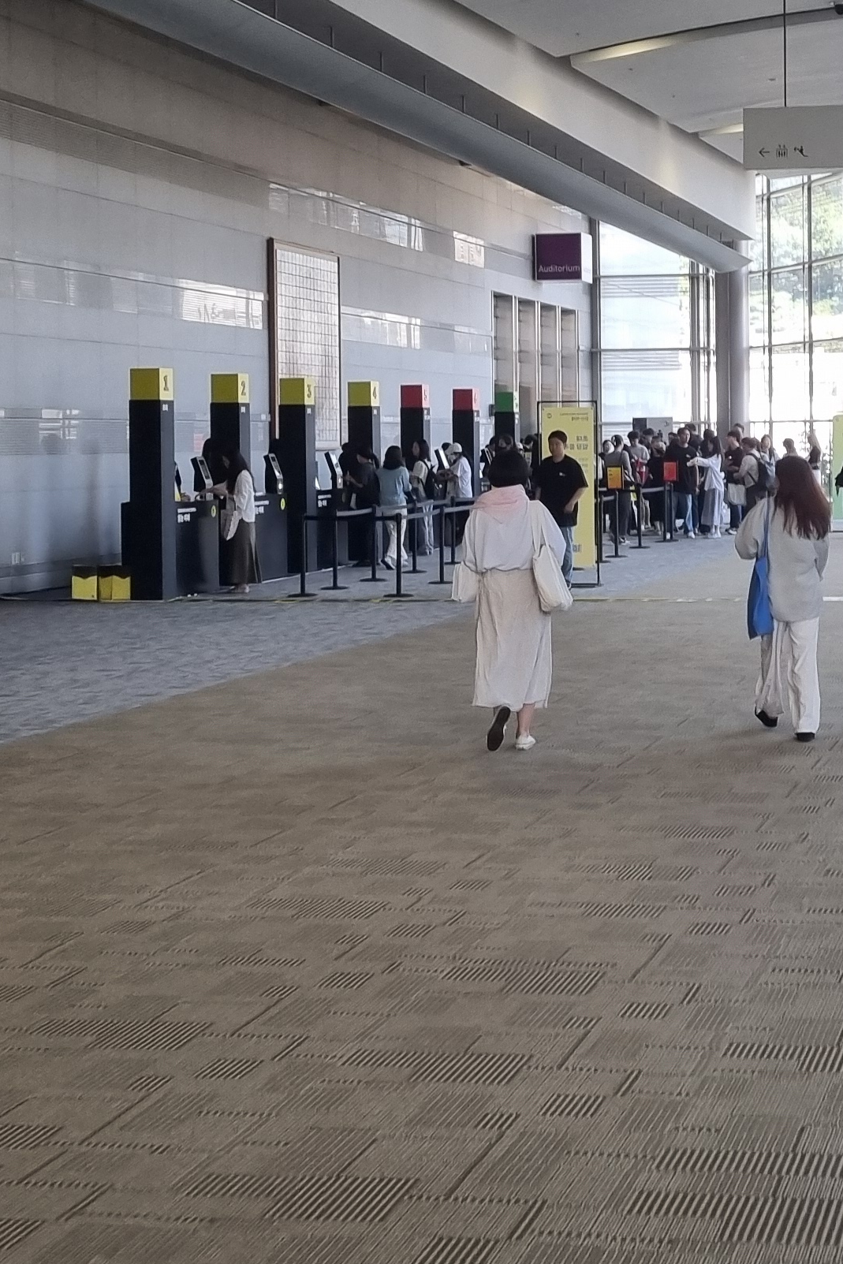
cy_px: 535
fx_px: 2388
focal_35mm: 68
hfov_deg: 19.8
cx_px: 703
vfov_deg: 29.6
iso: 100
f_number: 1.8
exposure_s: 1/120
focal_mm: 5.4
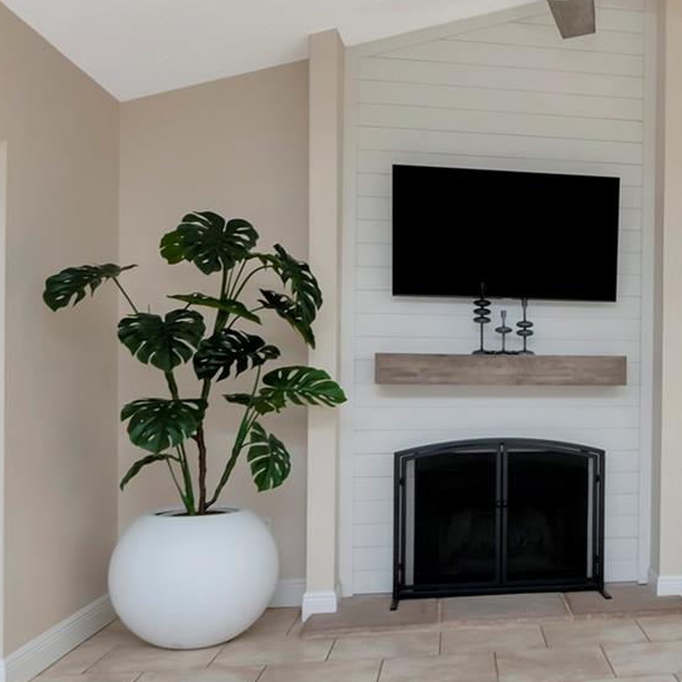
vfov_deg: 40.3
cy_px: 387
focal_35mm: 42
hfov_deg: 36.4
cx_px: 681
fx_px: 927
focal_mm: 11.5
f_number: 6.3
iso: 640
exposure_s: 1/200
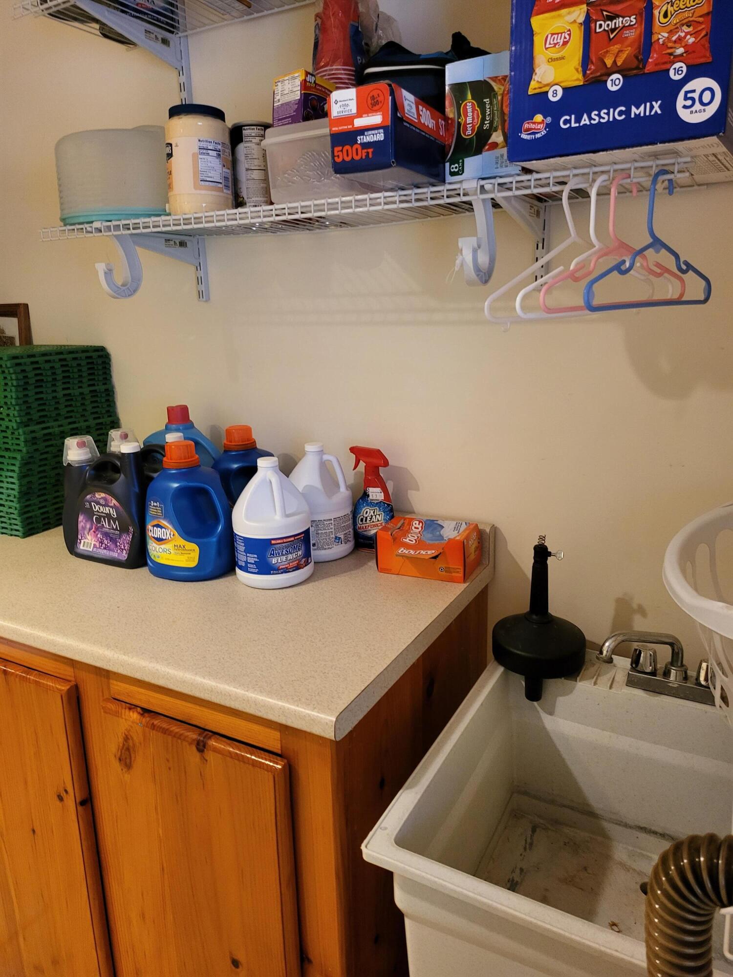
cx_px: 366
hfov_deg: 56.8
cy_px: 488
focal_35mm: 24
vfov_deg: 71.6
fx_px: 678
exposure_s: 1/40
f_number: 1.8
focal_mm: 5
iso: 500
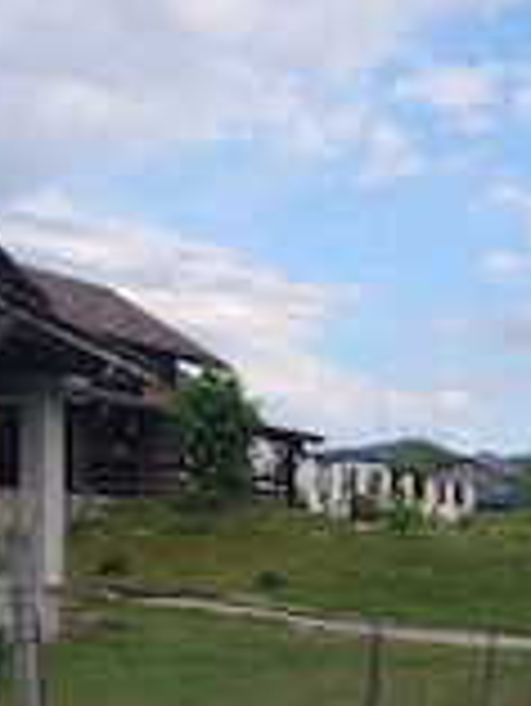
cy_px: 751
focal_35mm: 74
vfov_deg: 24.7
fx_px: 1511
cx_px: 603
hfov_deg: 19.0
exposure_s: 1/716
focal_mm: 3.96
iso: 50
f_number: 1.8
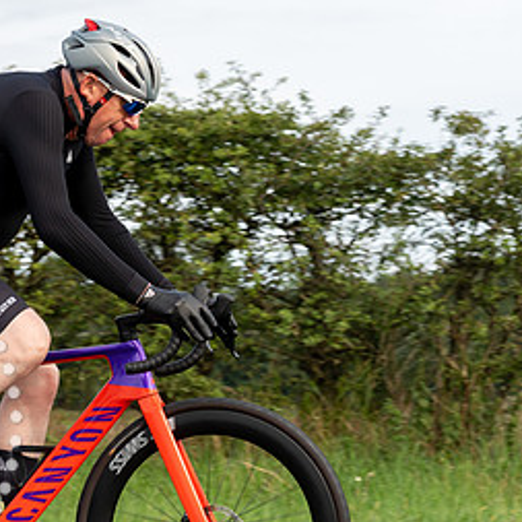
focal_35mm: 174
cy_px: 289
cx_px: 132
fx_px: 2969
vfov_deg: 10.0
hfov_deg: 10.0
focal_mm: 73
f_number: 5.6
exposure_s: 1/640
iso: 320
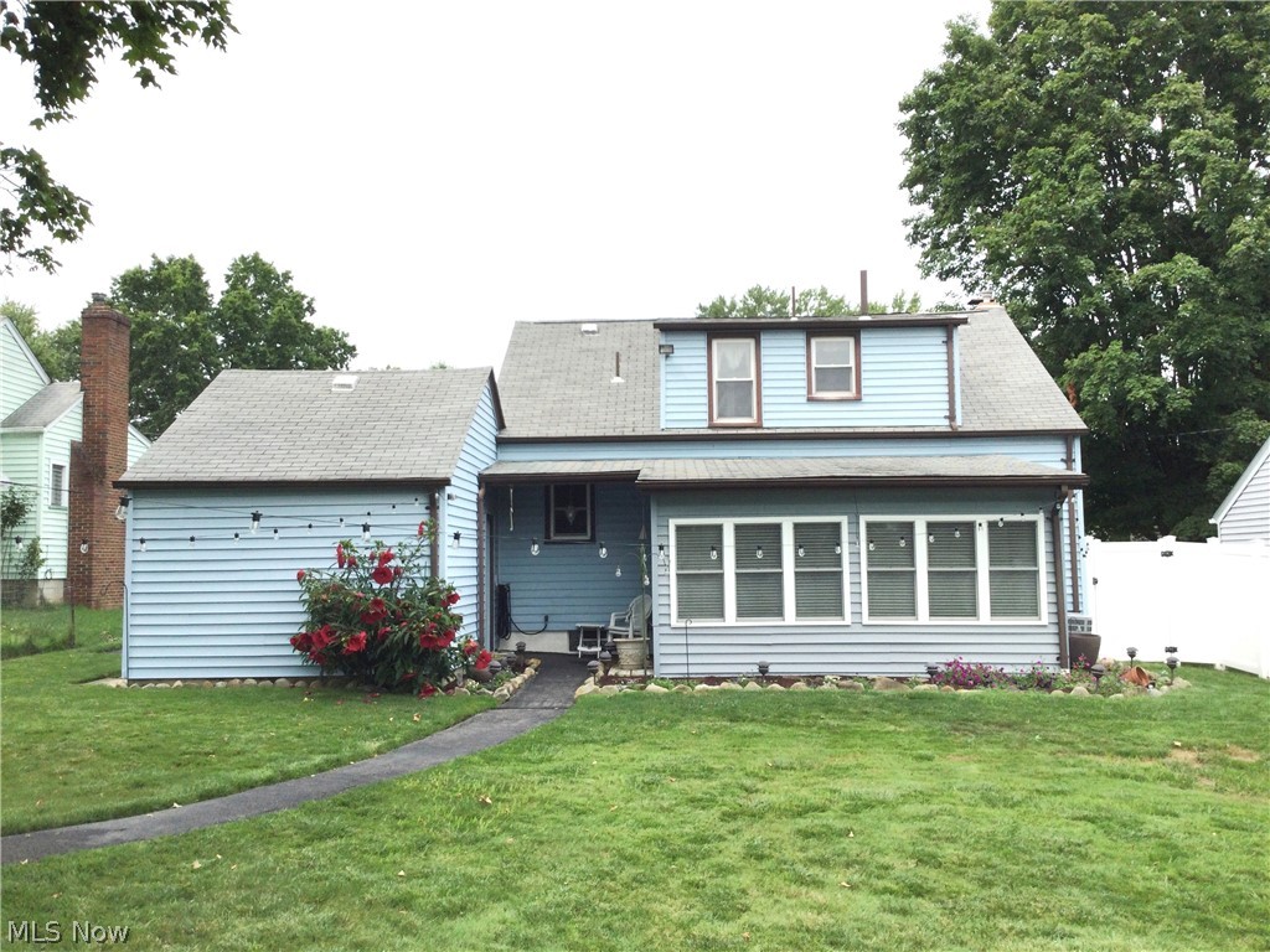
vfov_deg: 45.4
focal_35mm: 31
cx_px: 635
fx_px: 1137
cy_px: 476
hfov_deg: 58.4
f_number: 2.4
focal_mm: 3.3
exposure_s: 1/762
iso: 25
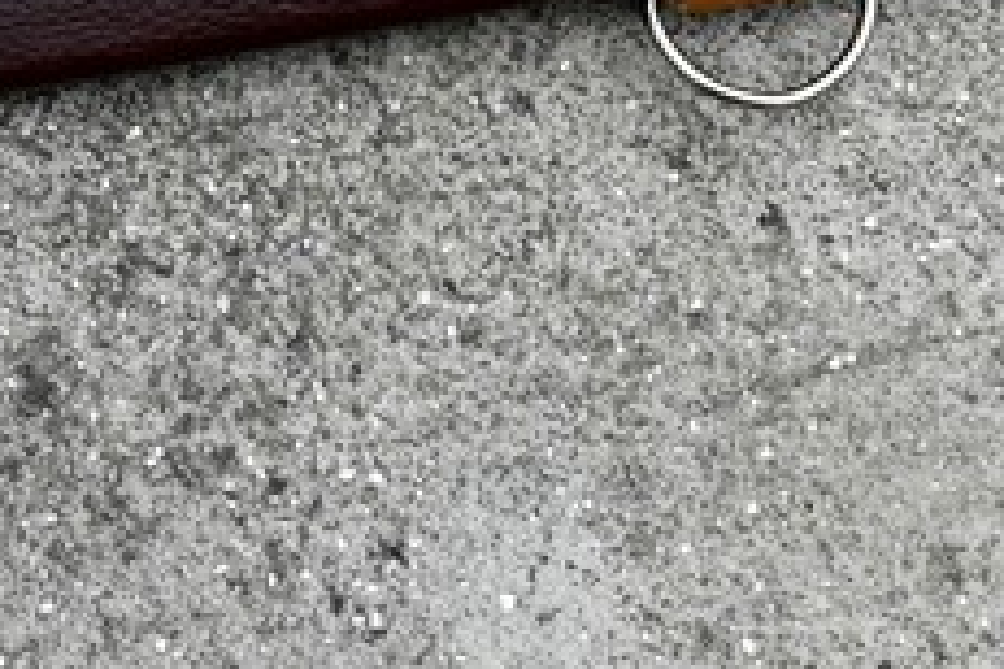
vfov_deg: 4.6
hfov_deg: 6.9
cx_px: -74
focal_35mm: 296
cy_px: -578
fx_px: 8254
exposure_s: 1/400
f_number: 7.1
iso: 100
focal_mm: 38
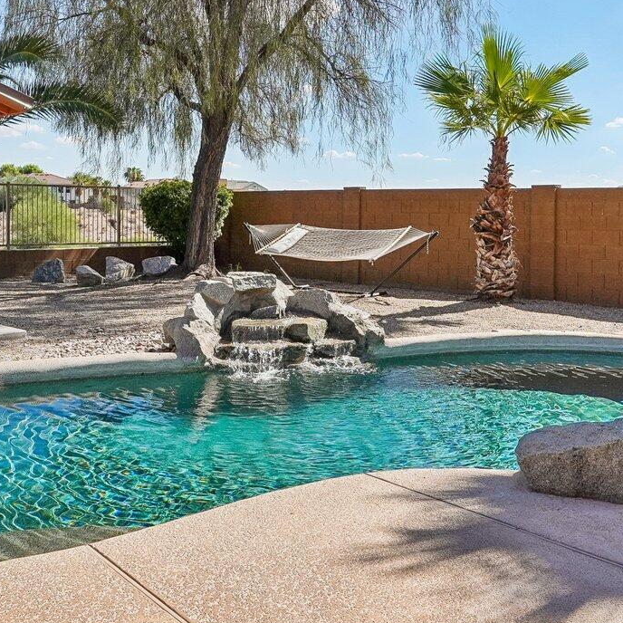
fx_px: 876
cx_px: 263
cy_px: 222
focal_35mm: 43
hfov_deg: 39.1
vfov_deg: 38.8
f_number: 8
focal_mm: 17
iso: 400
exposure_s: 1/1600
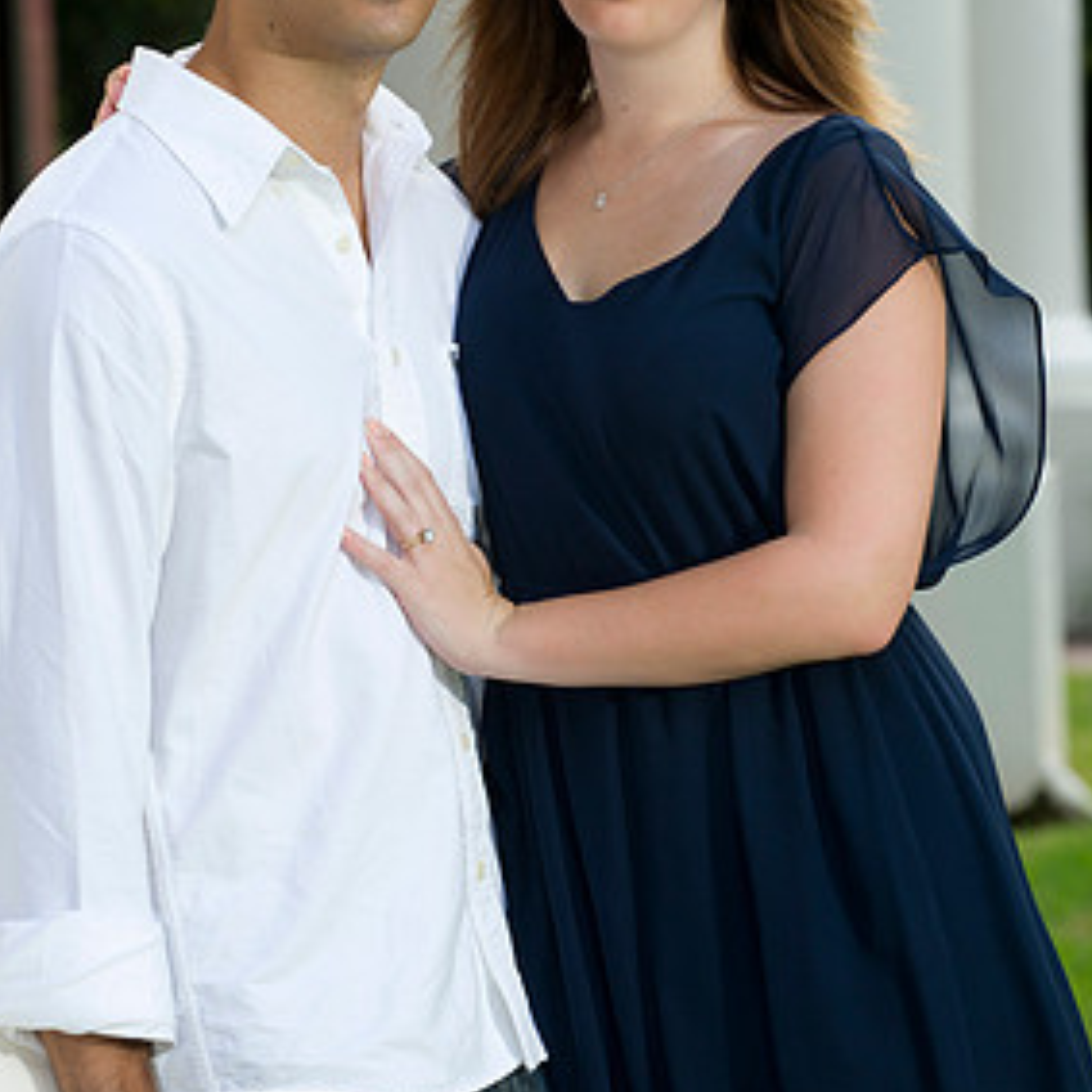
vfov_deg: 9.6
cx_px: 534
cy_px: 370
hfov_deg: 9.6
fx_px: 6496
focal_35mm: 182
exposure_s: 1/160
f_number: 5
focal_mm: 135
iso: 250
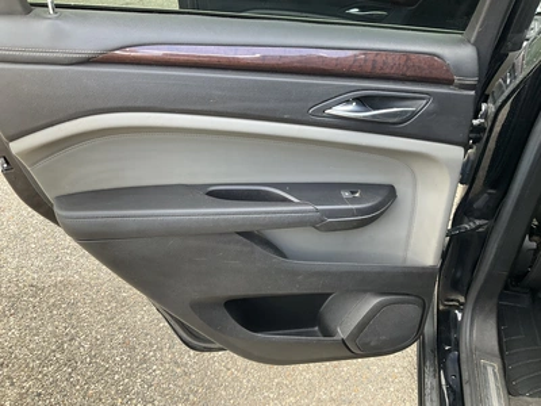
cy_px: 203
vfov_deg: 48.2
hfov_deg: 61.7
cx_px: 270
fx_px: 453
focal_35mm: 29
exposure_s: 1/122
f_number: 1.8
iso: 32
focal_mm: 3
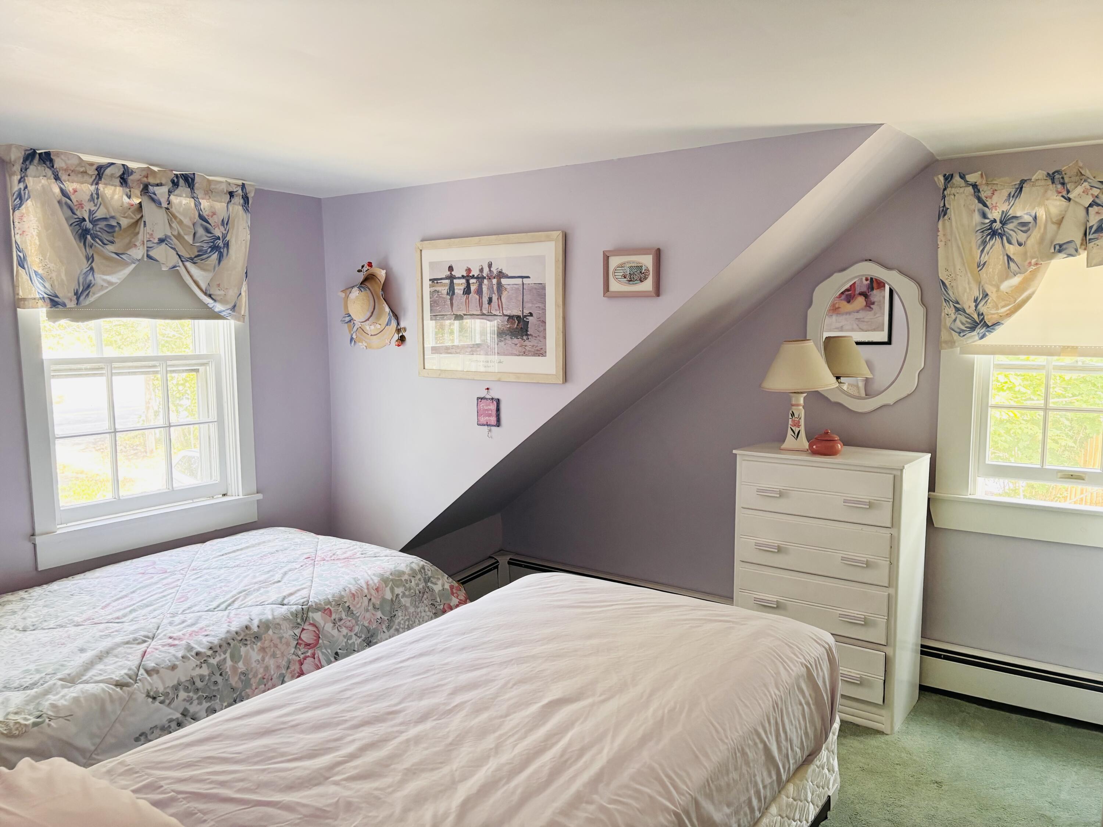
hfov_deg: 67.3
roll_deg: +0.5
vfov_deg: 53.1
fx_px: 828
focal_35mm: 26
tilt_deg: -6.7
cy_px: 414
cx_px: 552
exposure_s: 1/60
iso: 200
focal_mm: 5.96
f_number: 1.6
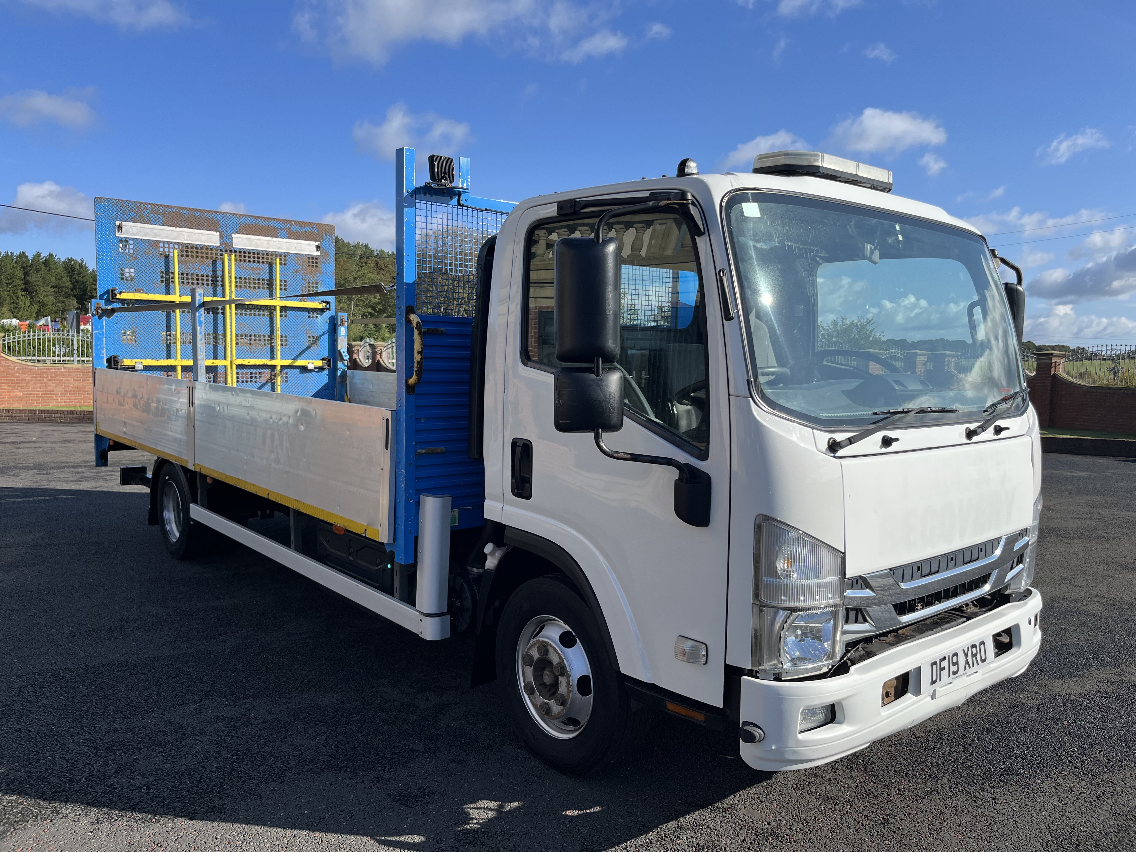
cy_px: 426
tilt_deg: -4.5
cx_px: 568
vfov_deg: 53.1
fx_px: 853
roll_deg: -1.5
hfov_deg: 67.3
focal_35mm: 26
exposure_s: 1/3049
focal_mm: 5.1
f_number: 1.6
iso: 50
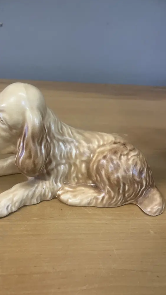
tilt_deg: -30.3
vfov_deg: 62.6
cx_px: 66
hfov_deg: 37.6
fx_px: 243
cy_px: 148
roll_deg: -4.6
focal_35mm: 31
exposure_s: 1/50
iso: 200
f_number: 1.8
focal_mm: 3.99
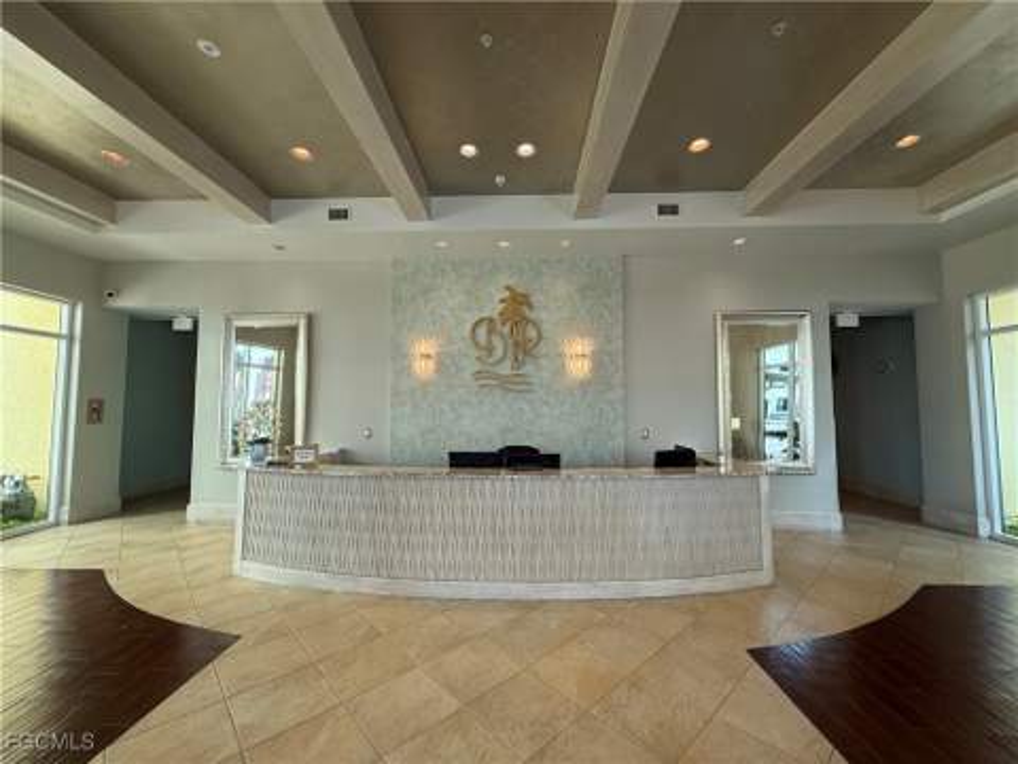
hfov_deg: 102.1
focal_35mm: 14
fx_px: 412
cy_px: 382
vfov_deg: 85.7
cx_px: 509
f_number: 2.2
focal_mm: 2.22
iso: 64
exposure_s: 1/107
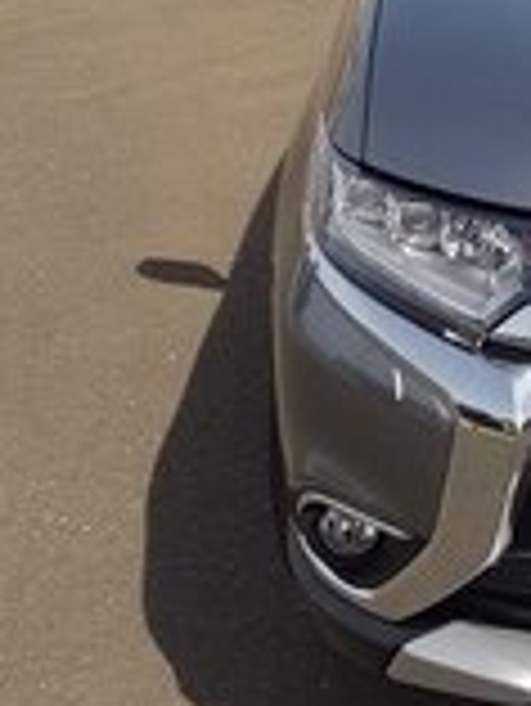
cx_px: 819
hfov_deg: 16.3
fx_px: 1675
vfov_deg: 22.3
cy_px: -103
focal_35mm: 82
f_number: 1.7
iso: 40
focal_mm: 4.2
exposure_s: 1/2384
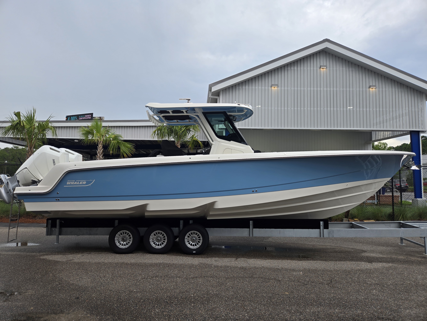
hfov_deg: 73.9
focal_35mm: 23
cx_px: 214
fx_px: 284
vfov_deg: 58.9
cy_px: 160
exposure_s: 1/711
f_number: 1.8
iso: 25
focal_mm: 5.4
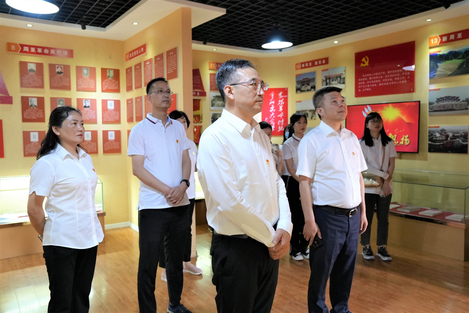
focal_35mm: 29
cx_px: 234
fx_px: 378
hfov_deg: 63.6
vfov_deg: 45.0
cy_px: 156
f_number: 4
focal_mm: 29
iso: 6400
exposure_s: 1/160
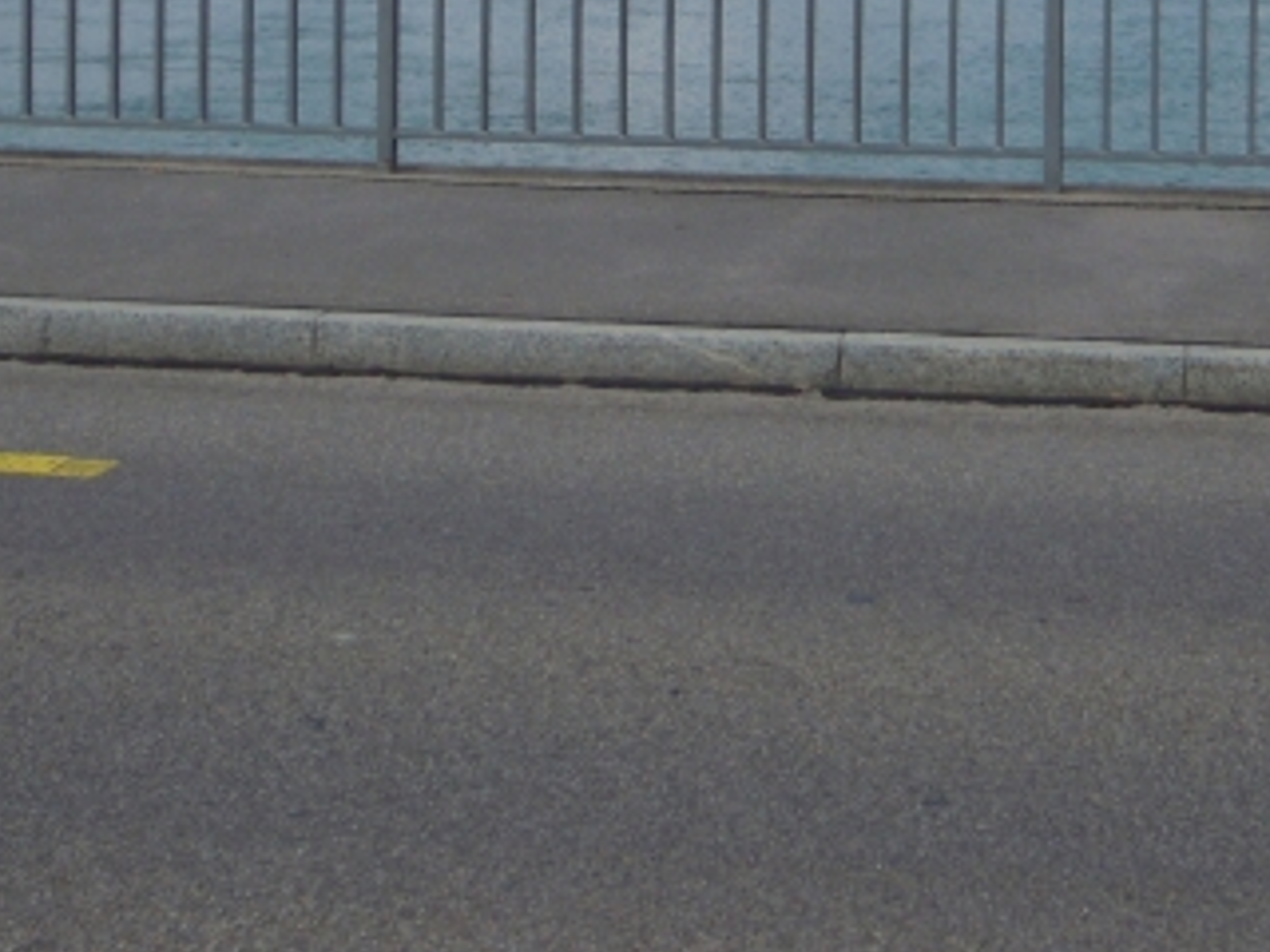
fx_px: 3302
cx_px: 798
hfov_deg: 21.7
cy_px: -230
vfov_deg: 15.7
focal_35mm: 90
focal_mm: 6.4
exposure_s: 1/320
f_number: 8.5
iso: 100
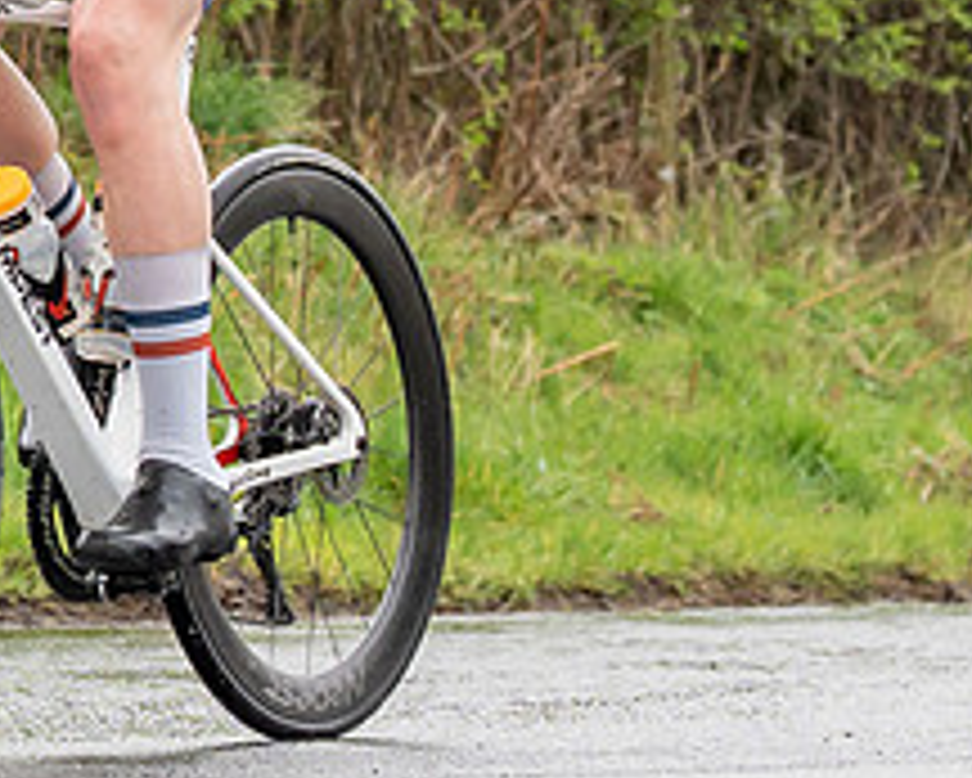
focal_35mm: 446
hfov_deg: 4.3
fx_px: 12836
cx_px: 35
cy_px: -421
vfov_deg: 3.5
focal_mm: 74
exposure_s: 1/1000
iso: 400
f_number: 4
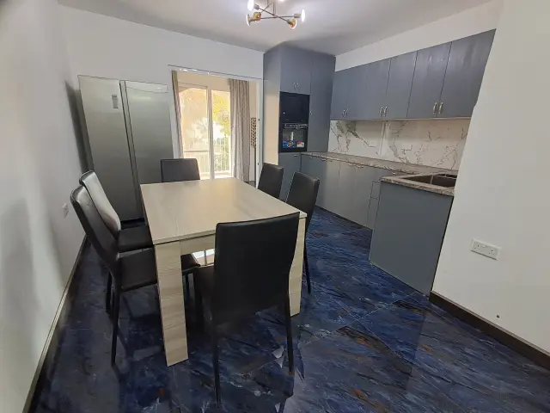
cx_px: 275
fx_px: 254
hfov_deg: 94.5
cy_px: 206
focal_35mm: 16
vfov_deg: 78.1
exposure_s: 1/50
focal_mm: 1.64
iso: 125
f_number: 2.2
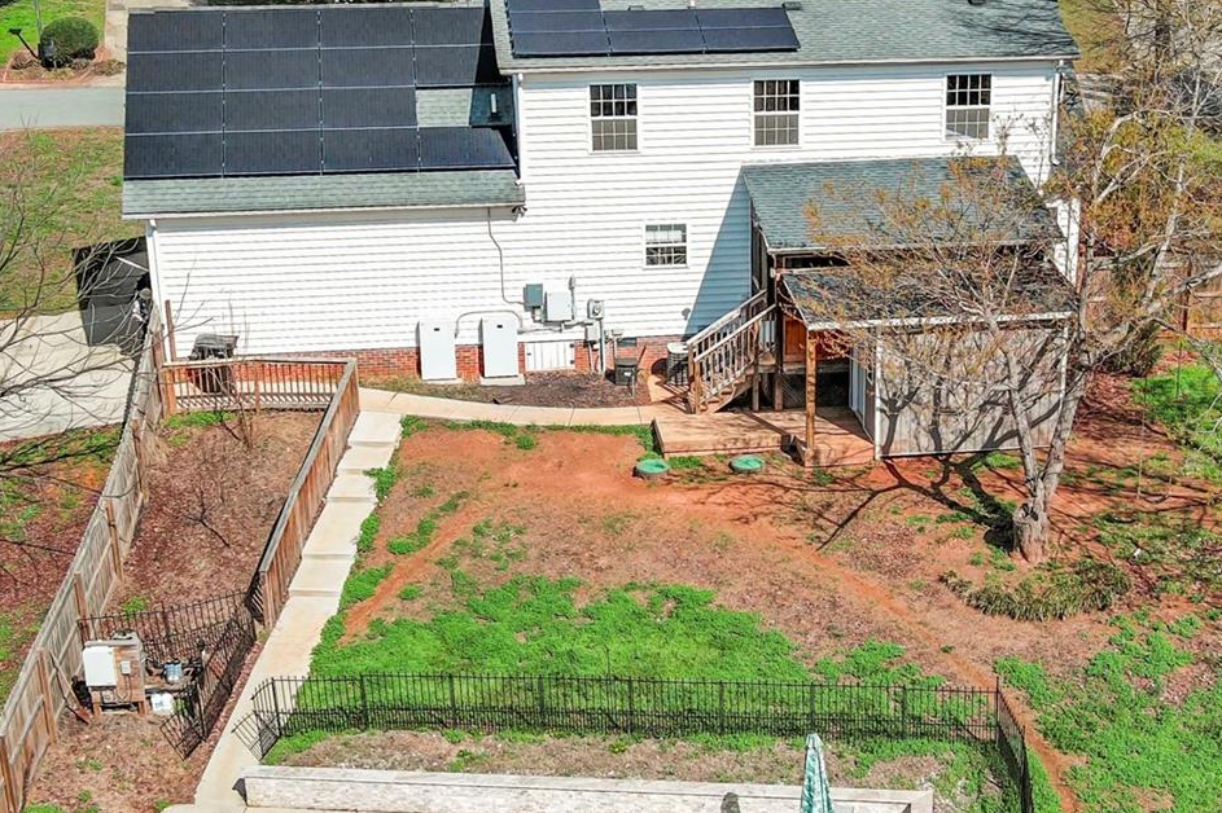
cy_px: 438
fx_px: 2138
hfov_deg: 31.8
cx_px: 761
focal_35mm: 63
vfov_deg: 21.6
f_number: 2.8
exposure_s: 1/1800
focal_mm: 10.57
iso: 100
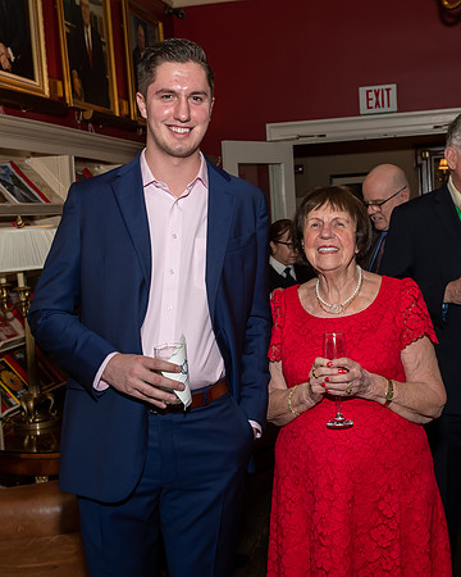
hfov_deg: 30.8
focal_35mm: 49
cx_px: 255
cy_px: 272
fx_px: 837
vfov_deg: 38.0
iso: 400
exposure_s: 1/250
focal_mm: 22
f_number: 6.3
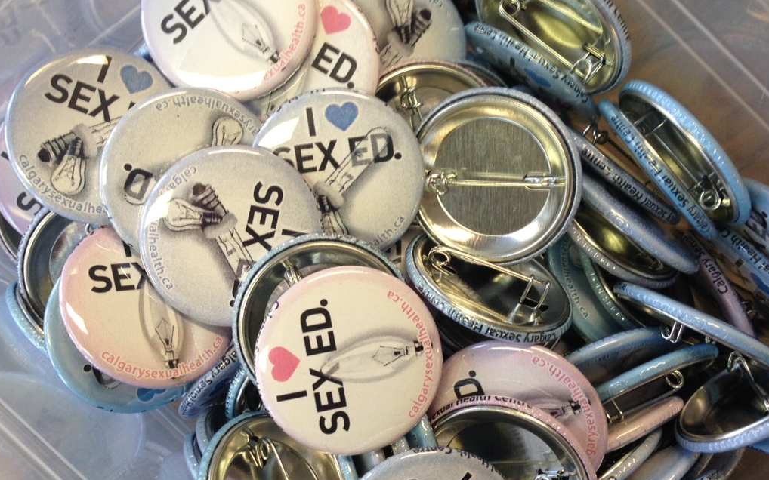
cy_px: 241
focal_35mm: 44
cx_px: 344
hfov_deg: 45.2
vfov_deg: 29.2
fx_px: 922
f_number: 2.4
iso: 64
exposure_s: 1/20
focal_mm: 4.13
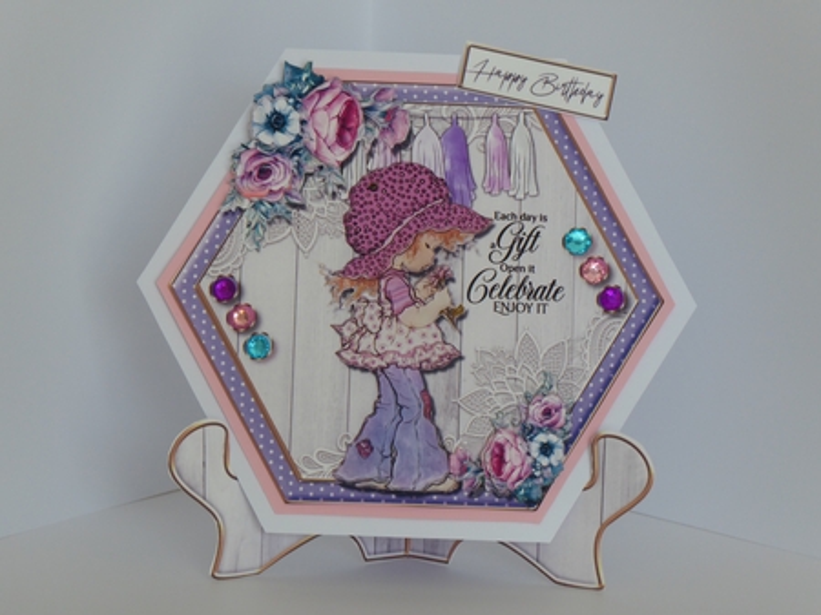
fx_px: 3982
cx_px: 410
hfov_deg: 11.8
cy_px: 308
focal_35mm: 168
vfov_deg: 8.8
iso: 160
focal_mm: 27.1
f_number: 5.4
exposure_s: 1/80
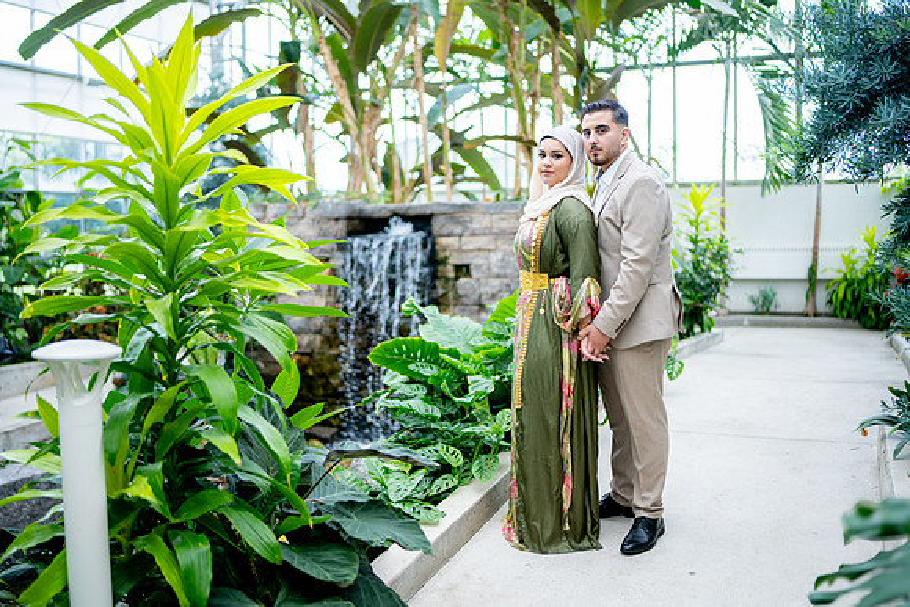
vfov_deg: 37.9
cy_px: 304
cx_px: 455
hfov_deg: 54.4
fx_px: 885
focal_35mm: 35
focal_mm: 35
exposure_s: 1/800
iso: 200
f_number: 1.2
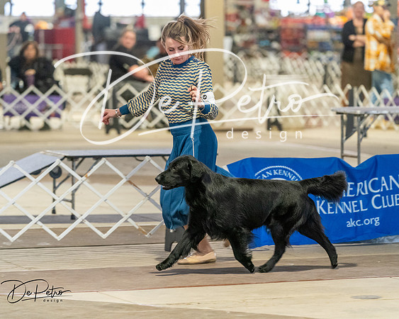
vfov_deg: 7.9
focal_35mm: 195
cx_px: 200
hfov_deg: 9.9
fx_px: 2300
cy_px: 160
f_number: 3.5
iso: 6400
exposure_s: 1/250
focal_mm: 173
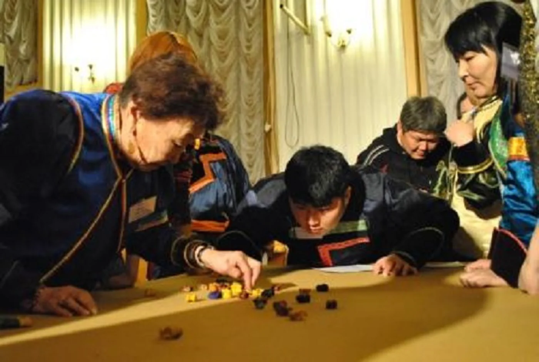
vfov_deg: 34.4
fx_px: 585
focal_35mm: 39
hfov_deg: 49.5
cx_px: 270
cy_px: 181
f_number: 4.2
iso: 1600
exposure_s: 1/30
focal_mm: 26
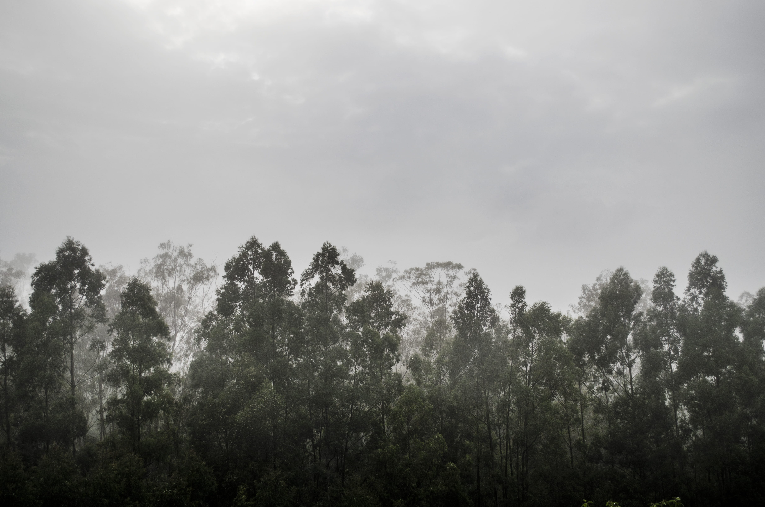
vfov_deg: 28.0
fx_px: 1018
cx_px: 382
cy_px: 254
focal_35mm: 48
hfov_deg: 41.2
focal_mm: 32
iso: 100
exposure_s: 1/800
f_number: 5
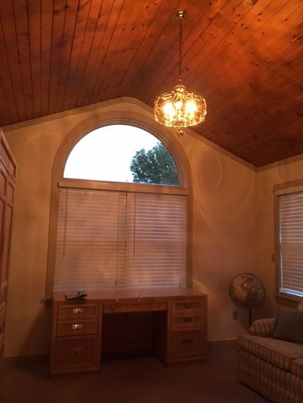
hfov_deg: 48.2
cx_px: 152
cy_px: 202
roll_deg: -0.6
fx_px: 338
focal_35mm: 29
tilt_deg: +5.9
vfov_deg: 61.7
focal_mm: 4.15
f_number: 2.2
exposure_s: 1/30
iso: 200
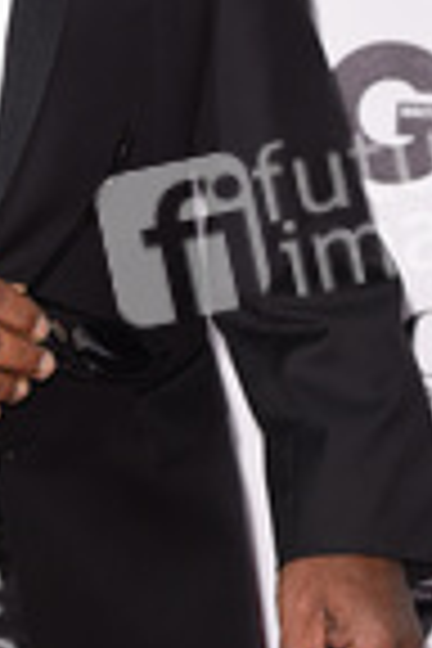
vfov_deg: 5.7
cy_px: -4
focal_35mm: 362
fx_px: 6515
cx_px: -79
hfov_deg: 3.8
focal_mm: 130
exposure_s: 1/250
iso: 800
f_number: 5.6
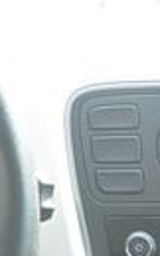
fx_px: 1517
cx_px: 267
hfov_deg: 5.9
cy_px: 509
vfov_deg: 9.1
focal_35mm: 217
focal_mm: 10
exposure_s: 1/125
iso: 220
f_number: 3.5
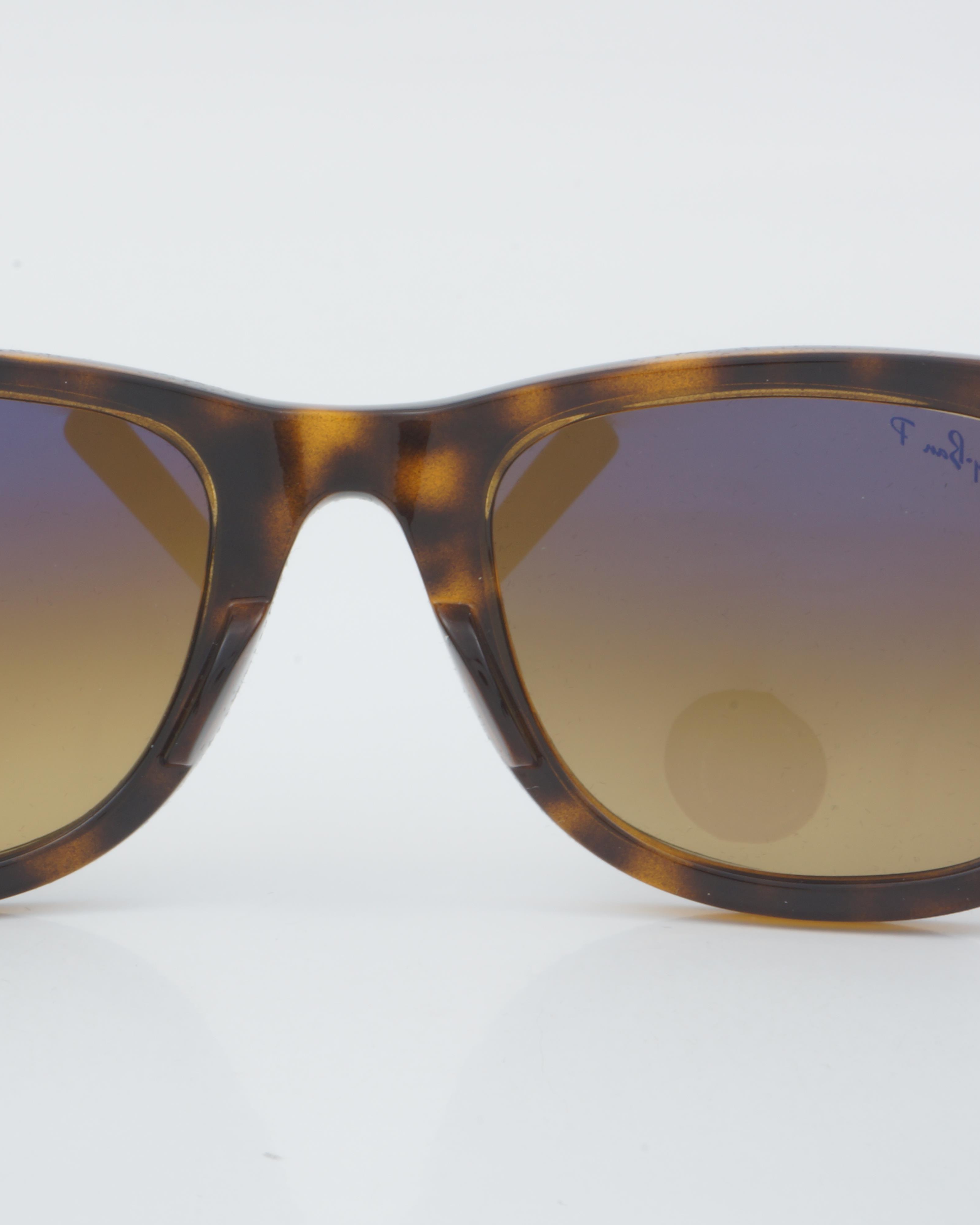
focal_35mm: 117
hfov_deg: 13.2
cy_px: 610
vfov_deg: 16.5
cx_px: 356
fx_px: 4231
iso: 100
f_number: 32
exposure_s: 1/3
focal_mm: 55
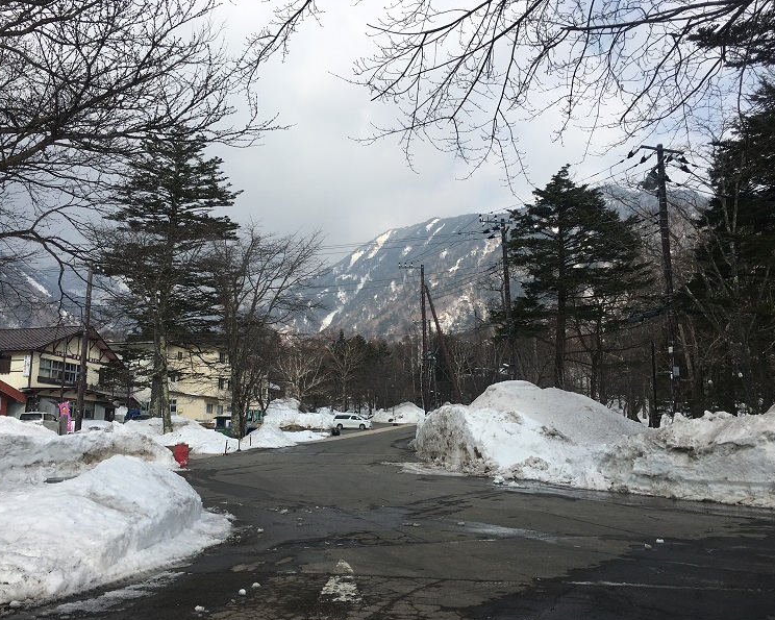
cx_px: 382
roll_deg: -0.4
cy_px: 308
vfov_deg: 47.1
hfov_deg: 57.2
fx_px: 711
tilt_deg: +11.4
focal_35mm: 31
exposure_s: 1/1672
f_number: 2.2
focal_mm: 4.15
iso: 25
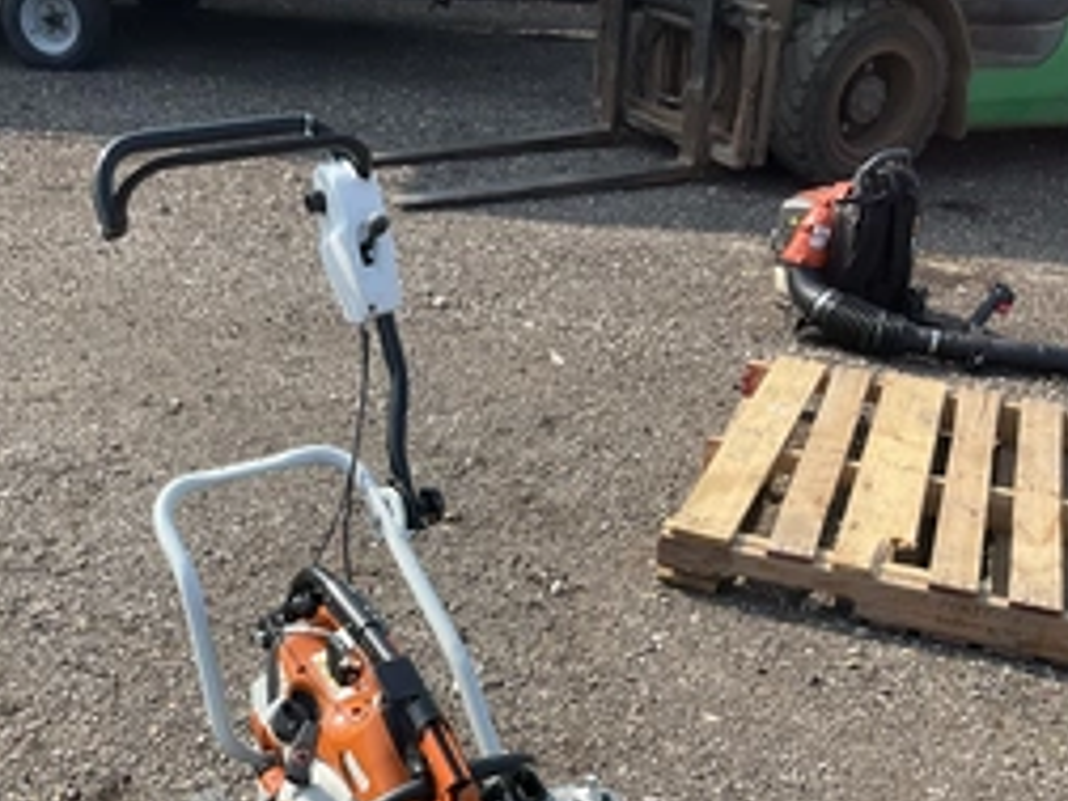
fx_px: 1419
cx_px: 386
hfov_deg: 40.9
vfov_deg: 30.8
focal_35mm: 46
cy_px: 623
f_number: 1.8
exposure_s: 1/929
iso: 25
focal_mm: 3
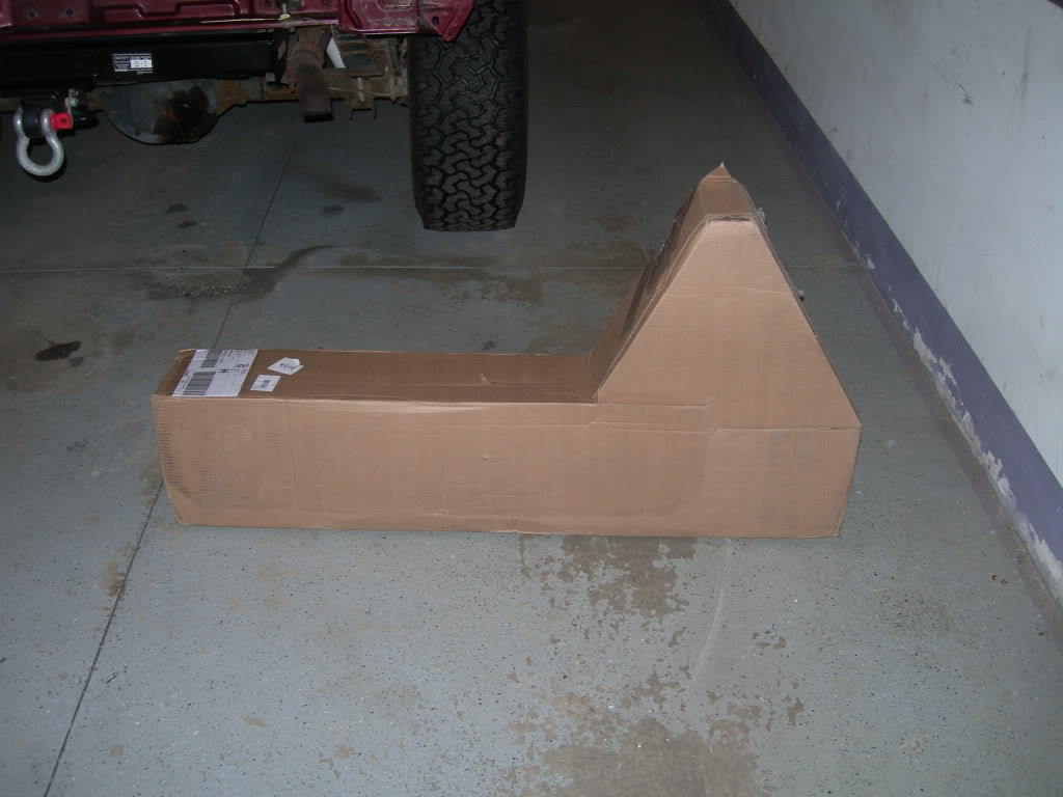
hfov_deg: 49.0
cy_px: 398
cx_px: 532
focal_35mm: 38
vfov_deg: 37.7
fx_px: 1167
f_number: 2.8
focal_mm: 7.8
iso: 118
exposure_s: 1/60
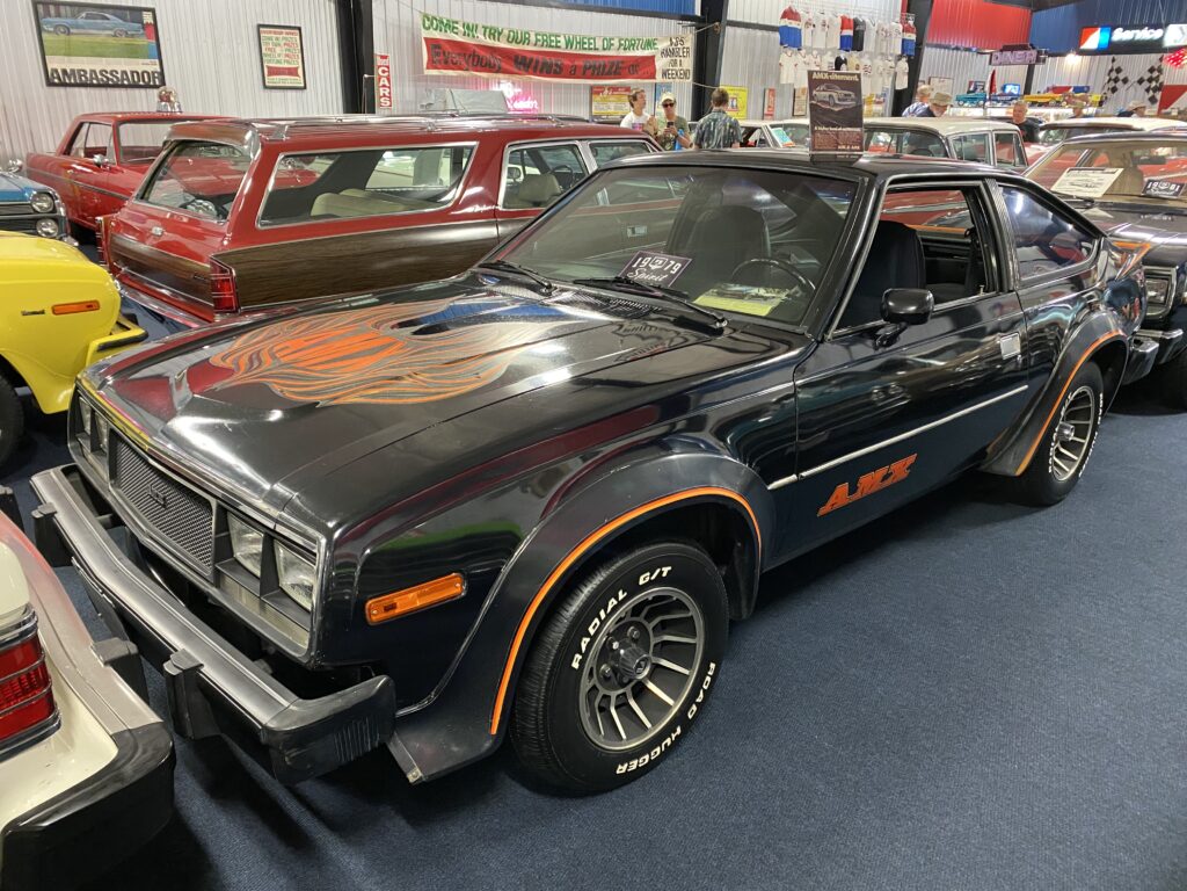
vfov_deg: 53.1
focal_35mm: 26
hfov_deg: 67.3
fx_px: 892
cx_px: 594
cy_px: 446
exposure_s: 1/40
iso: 500
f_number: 1.8
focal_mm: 4.25
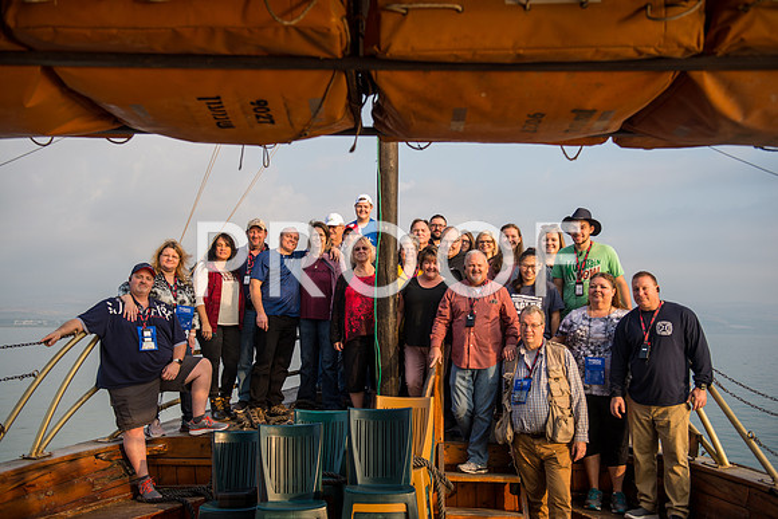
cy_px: 260
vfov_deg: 35.1
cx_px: 389
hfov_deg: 50.7
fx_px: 821
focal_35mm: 38
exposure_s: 1/400
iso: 100
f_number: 2.8
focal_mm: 38
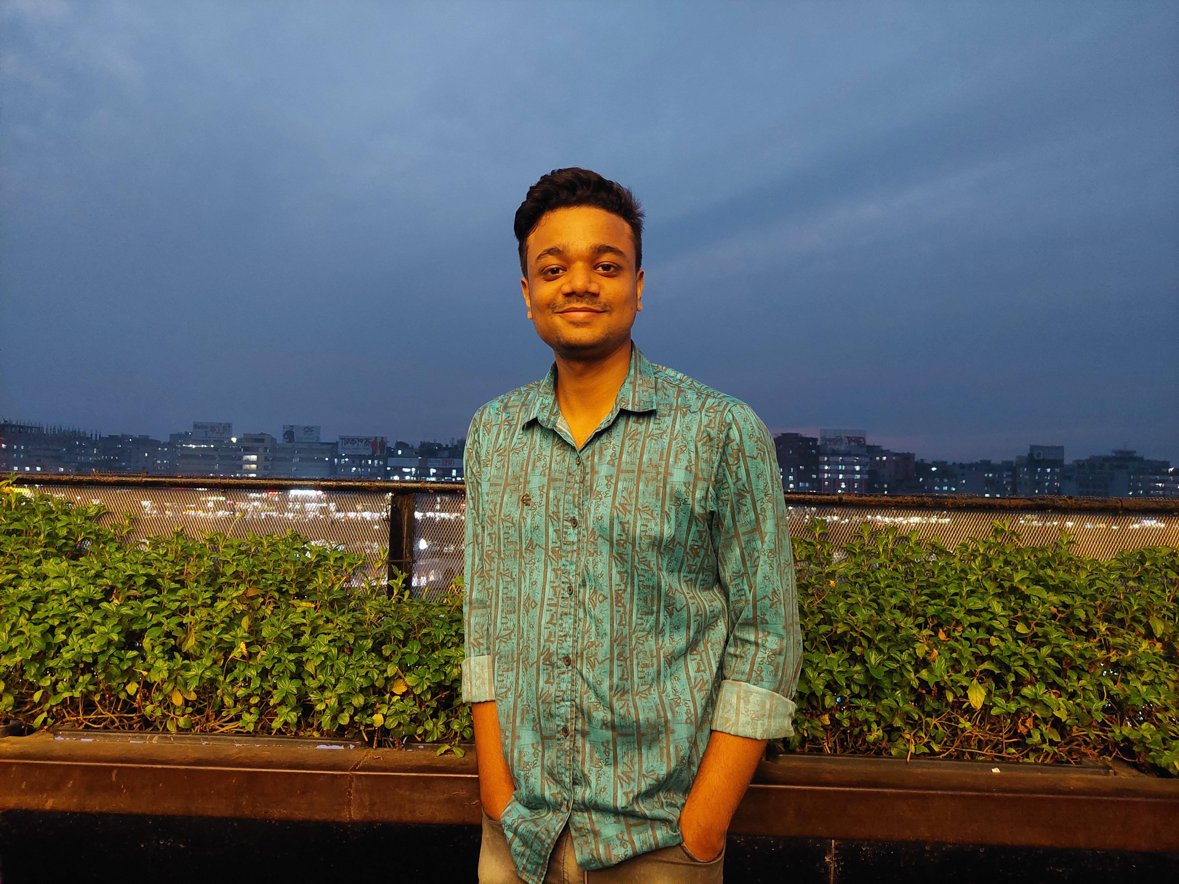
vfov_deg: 56.8
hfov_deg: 71.6
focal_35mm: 24
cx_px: 590
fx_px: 817
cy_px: 442
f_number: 1.8
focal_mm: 5.23
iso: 640
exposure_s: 1/25
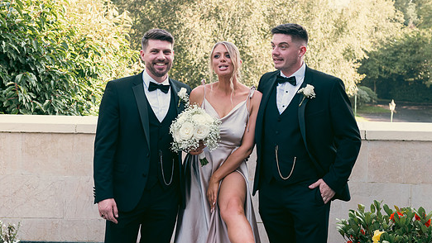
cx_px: 232
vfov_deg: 18.8
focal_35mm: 64
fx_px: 733
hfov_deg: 32.8
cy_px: 110
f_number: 6.3
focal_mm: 55
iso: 320
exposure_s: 1/160
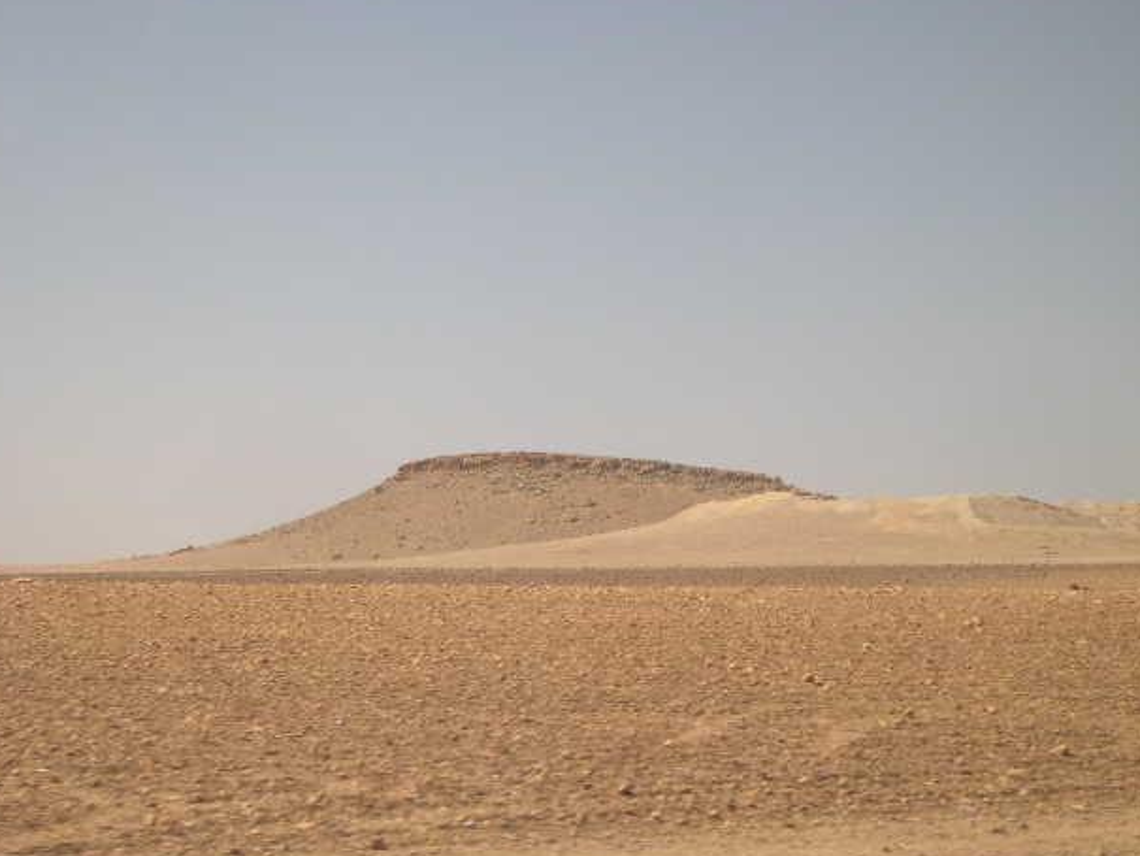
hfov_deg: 21.3
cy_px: 428
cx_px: 577
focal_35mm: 92
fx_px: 3030
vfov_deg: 16.1
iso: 100
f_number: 4.4
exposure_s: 1/437
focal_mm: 18.4
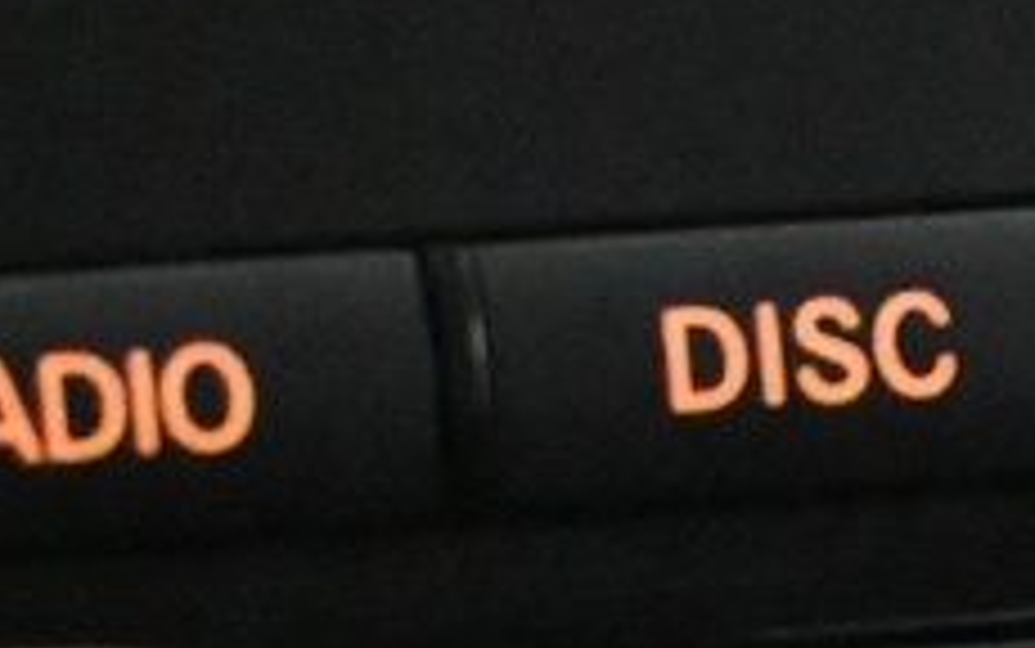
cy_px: 1287
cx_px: 2056
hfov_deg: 6.2
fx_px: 9267
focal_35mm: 328
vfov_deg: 4.0
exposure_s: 1/60
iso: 12800
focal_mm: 30.5
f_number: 4.8
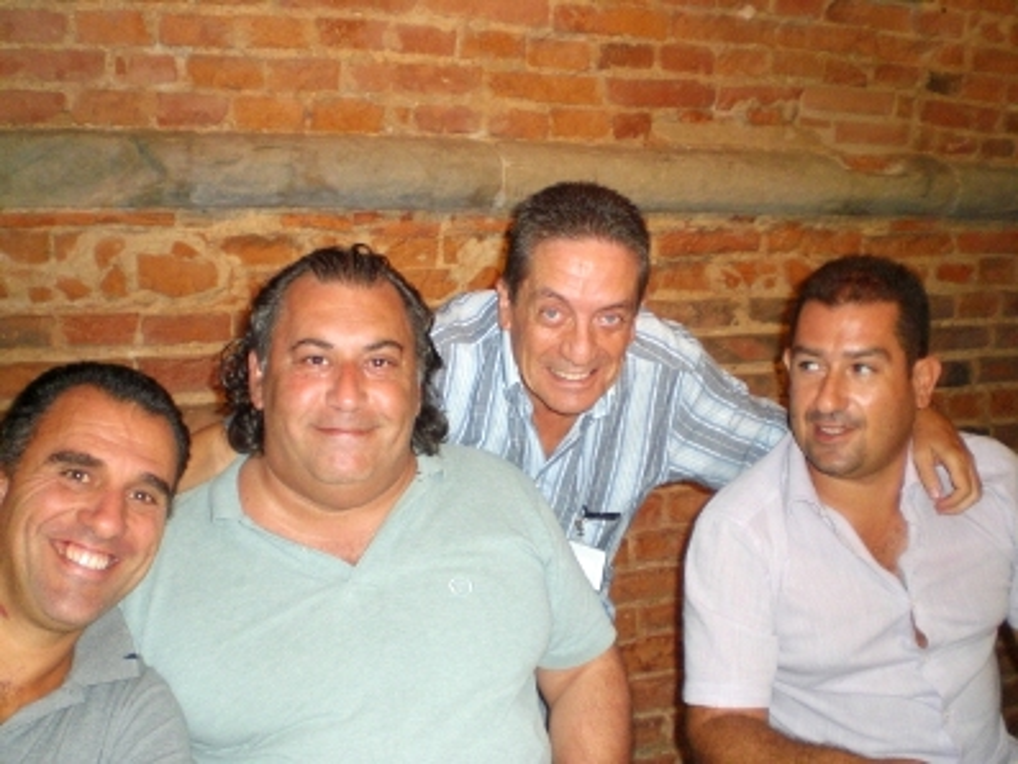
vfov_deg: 37.7
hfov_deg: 49.0
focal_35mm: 38
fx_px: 1118
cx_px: 509
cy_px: 382
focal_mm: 6.3
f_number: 3.1
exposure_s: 1/60
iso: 200
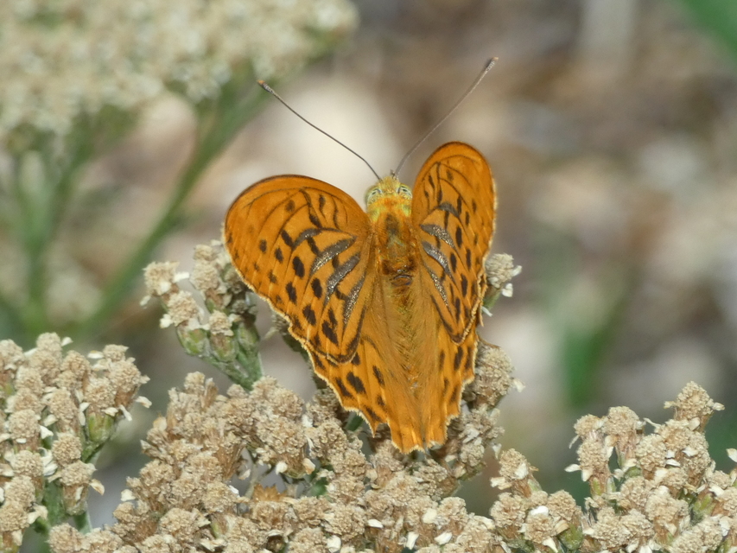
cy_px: 276
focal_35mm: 291
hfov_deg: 6.8
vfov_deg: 5.1
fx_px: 6196
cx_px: 368
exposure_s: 1/80
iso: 320
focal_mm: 52.2
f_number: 5.5
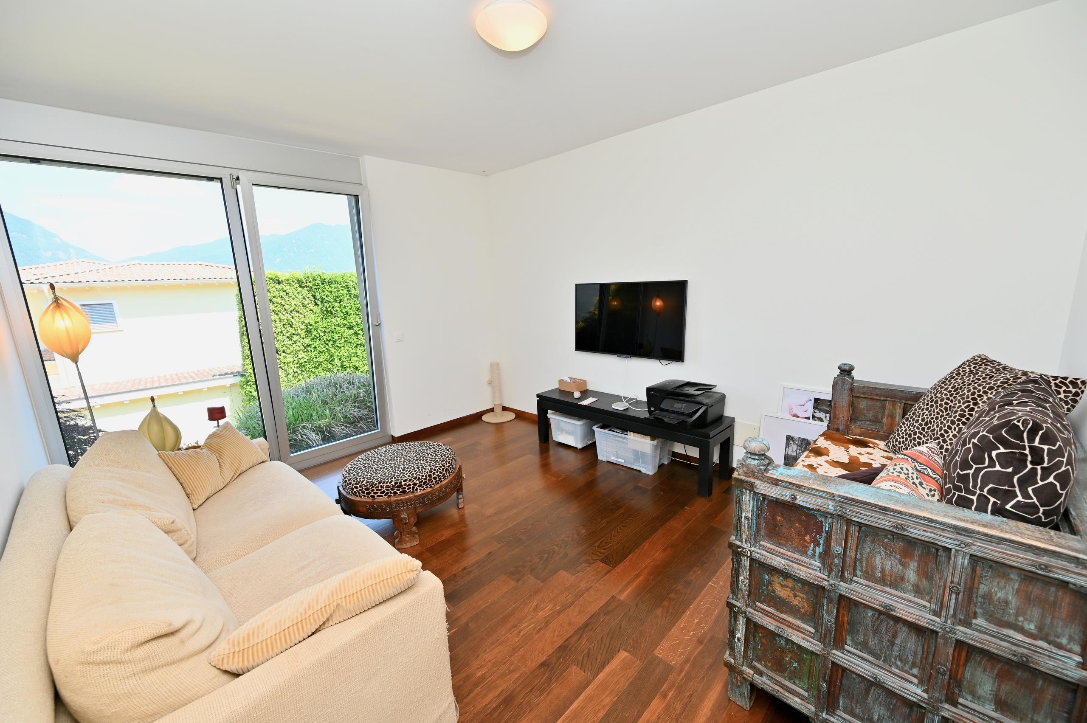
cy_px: 362
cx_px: 544
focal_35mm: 14
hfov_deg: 104.3
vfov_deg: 81.1
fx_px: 422
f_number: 5.6
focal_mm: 14
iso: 180
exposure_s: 1/125
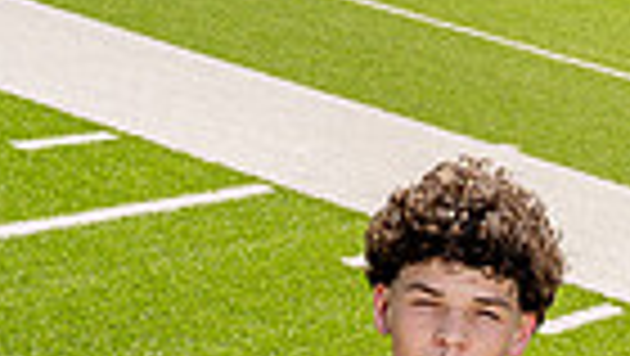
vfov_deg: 9.2
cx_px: 450
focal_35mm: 118
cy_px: 879
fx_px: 1973
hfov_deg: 18.1
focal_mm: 35
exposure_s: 1/250
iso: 320
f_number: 11
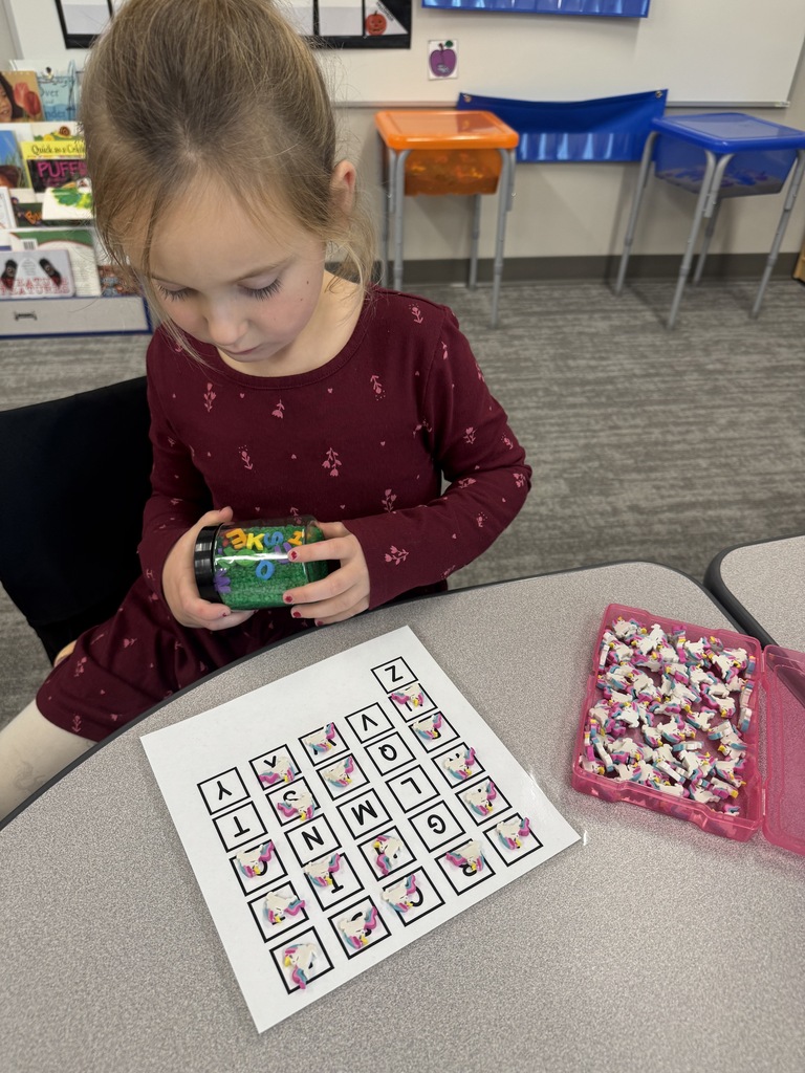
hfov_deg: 56.8
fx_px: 744
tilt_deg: -38.9
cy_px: 536
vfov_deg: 71.6
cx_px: 402
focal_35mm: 24
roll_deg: -1.3
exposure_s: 1/60
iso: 125
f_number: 1.78
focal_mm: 6.76
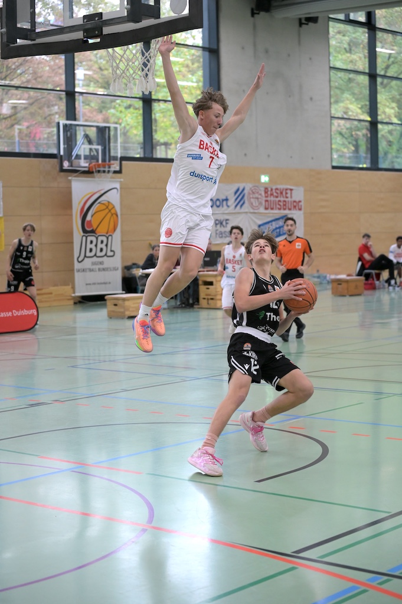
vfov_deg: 28.9
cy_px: 302
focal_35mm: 70
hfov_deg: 19.4
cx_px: 201
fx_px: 1174
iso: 4000
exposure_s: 1/1000
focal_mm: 70
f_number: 2.8
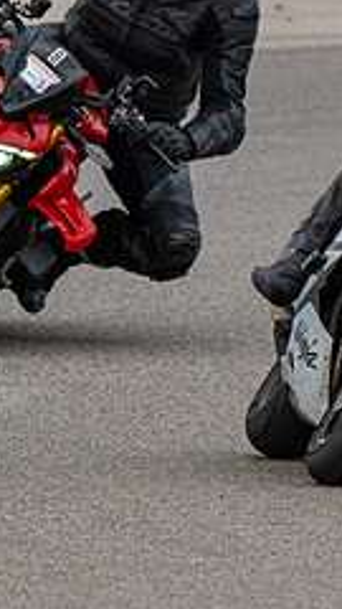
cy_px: 154
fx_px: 18024
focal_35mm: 1118
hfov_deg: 1.1
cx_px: 589
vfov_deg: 1.9
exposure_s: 1/800
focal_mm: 350
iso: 640
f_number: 9
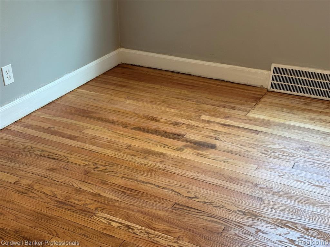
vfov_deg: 30.3
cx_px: 165
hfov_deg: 39.7
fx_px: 458
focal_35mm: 48
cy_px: 124
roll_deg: +0.3
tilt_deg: -27.1
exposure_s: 1/60
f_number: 1.78
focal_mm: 6.76
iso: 160
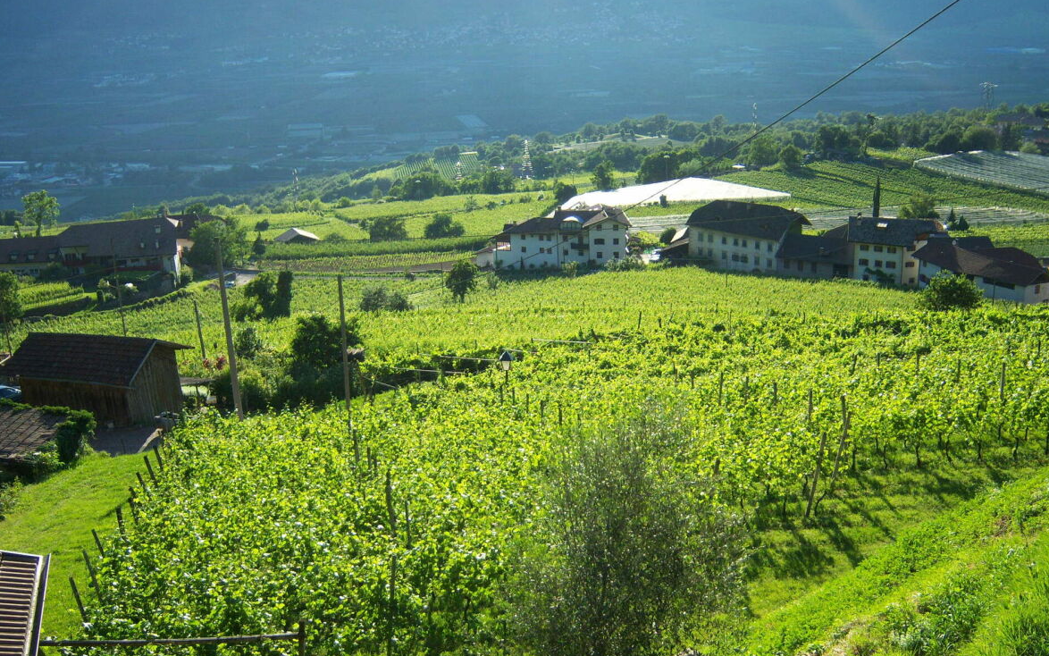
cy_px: 391
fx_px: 1115
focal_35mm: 39
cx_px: 522
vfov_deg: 32.7
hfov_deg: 50.4
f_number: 2.8
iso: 80
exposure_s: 1/500
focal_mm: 7.5
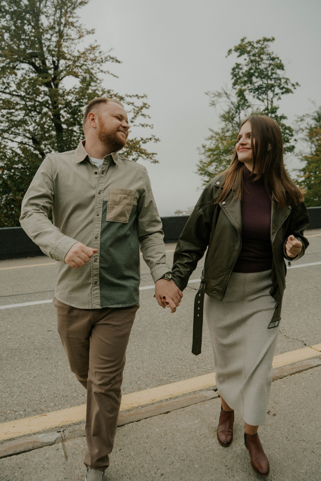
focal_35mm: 28
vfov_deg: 65.5
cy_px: 240
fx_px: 374
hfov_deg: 46.4
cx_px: 160
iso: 250
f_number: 4.5
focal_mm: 28
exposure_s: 1/160
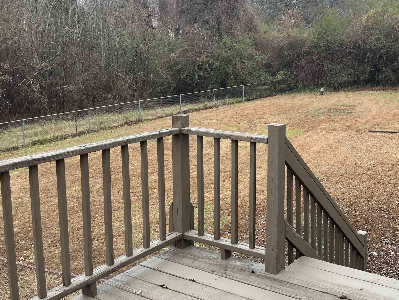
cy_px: 114
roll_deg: -2.3
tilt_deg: -8.1
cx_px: 307
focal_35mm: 41
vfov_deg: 35.0
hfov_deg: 44.0
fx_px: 473
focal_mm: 5.1
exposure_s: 1/346
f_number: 1.6
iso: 50
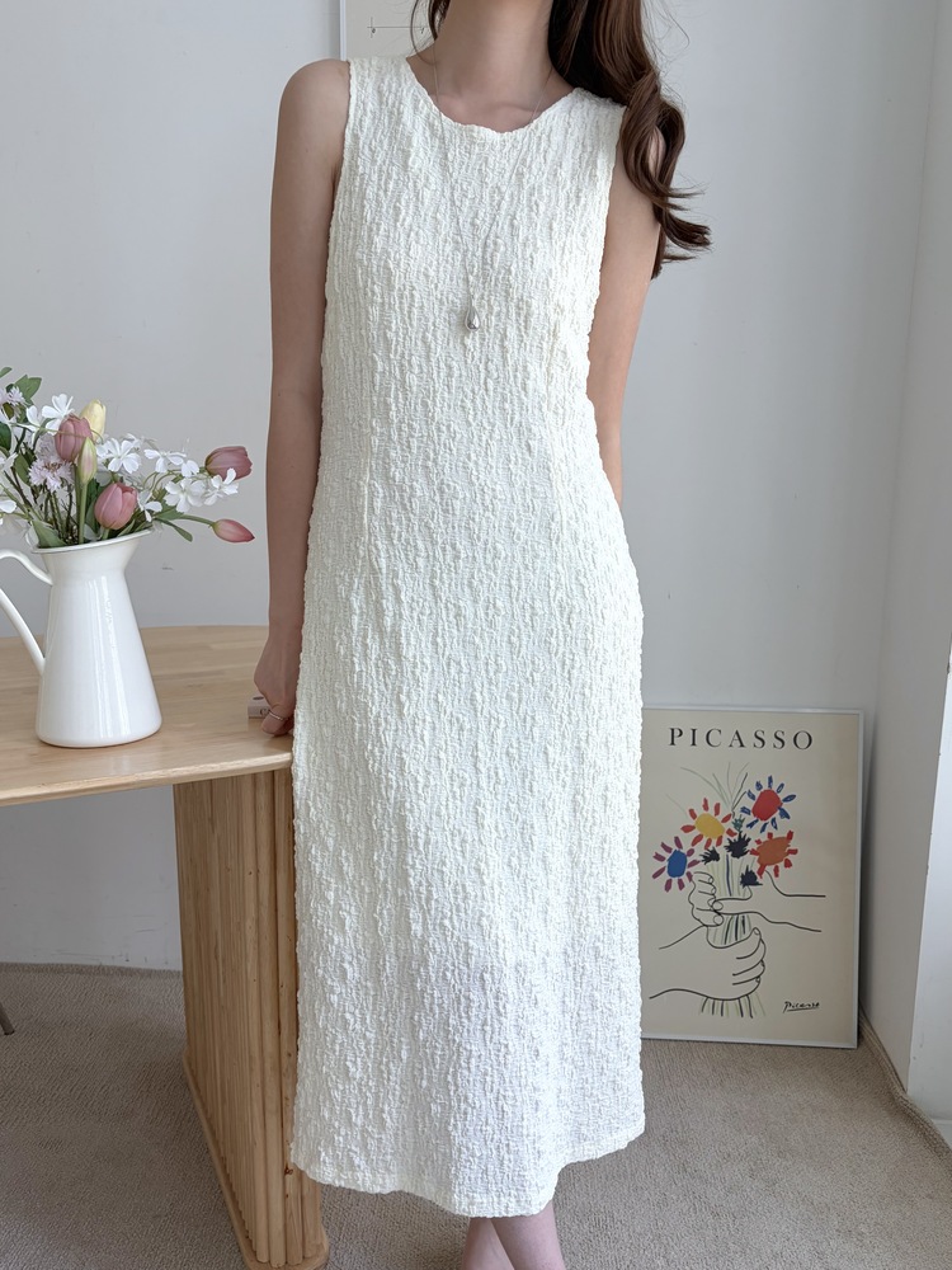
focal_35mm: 26
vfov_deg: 67.3
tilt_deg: -12.5
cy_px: 635
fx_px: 953
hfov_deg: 53.1
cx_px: 476
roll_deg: -0.2
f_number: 1.6
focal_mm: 5.96
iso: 64
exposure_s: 1/122
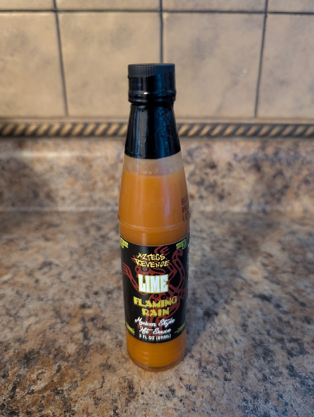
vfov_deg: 69.3
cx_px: 162
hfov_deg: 55.0
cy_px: 211
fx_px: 302
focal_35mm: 25
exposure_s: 1/24
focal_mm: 6.9
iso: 388
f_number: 1.68
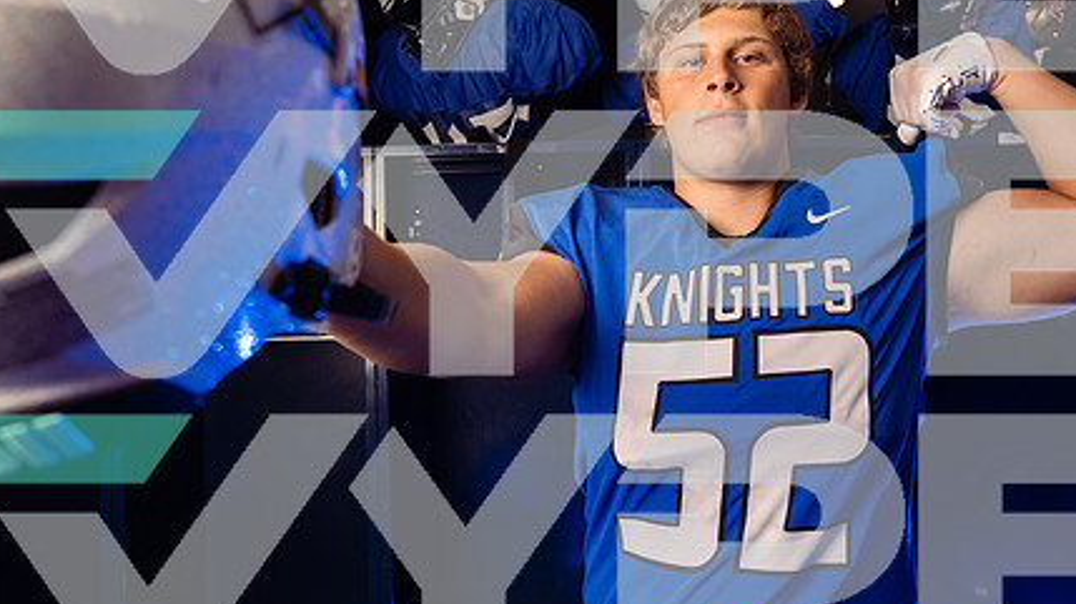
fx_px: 970
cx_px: 577
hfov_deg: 58.0
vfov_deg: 34.5
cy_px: 244
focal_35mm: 34
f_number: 4.5
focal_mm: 24
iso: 320
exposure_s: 1/250
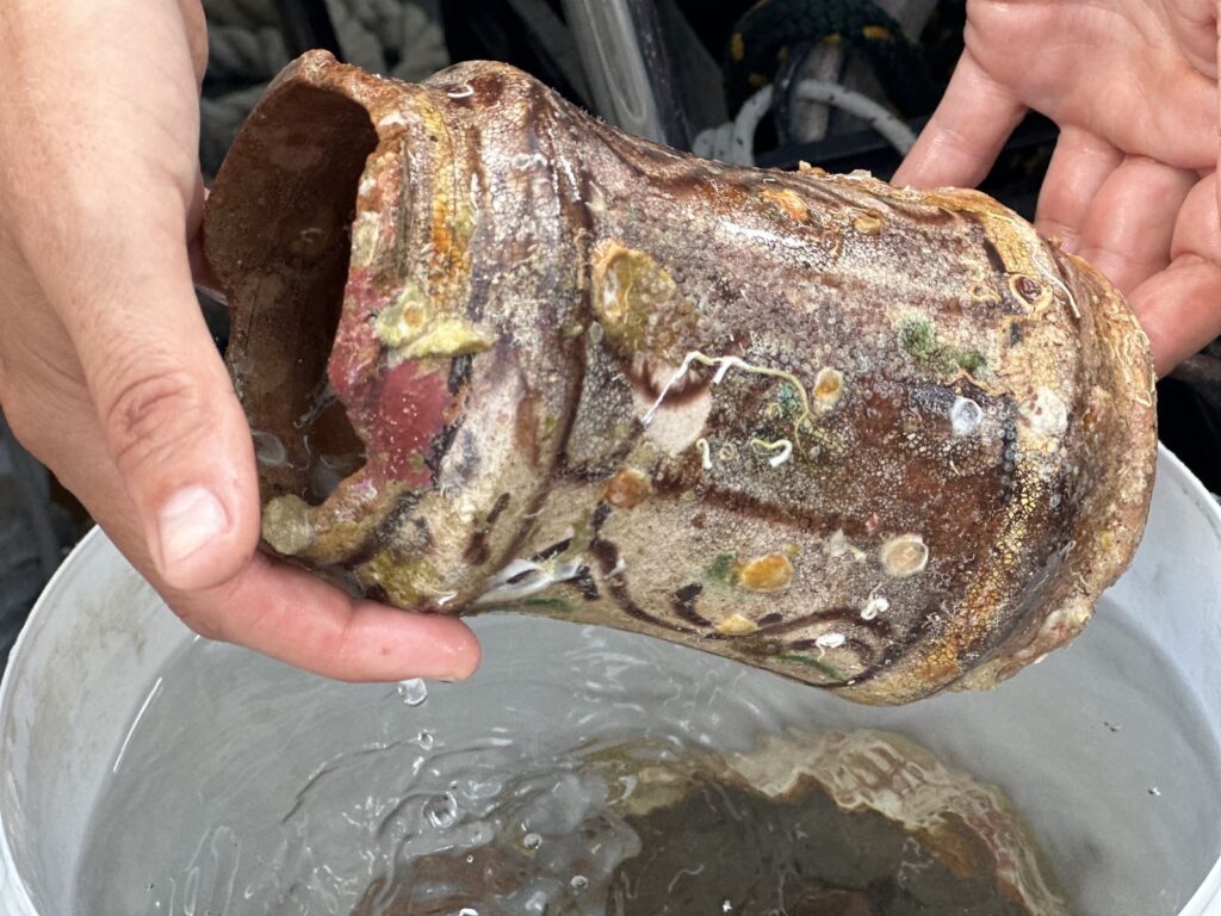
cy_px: 458
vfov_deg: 19.1
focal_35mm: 77
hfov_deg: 25.3
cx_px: 610
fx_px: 2716
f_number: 2.8
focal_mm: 9
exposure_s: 1/121
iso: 80
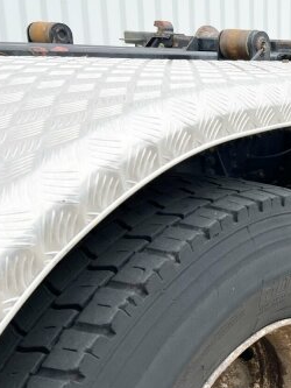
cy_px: 233
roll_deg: -2.6
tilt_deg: -14.9
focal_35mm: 50
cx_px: 359
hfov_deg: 25.8
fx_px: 560
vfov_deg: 38.0
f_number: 1.5
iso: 50
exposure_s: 1/1901
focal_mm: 5.7
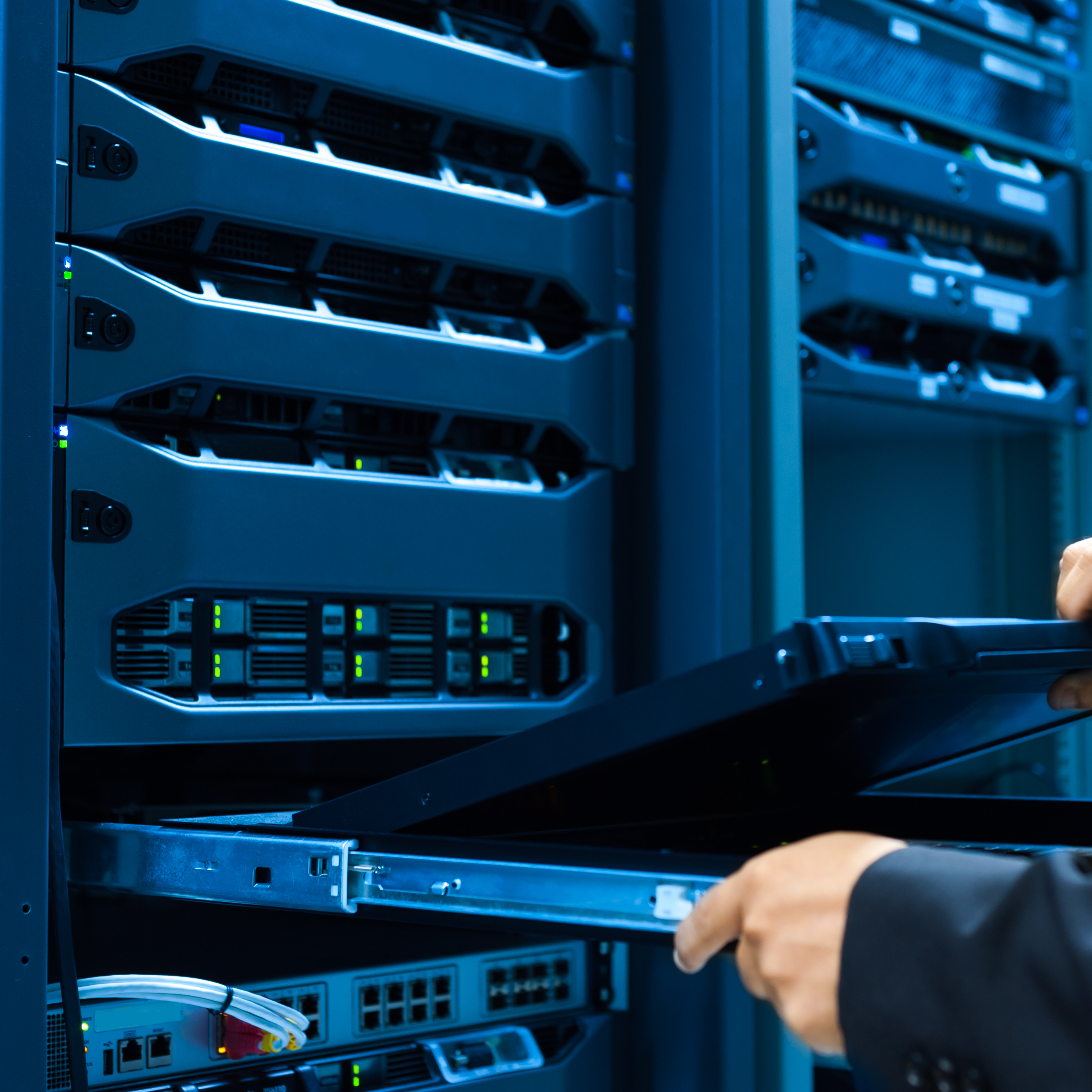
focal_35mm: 64
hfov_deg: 26.8
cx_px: 698
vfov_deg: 26.9
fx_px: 2284
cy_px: 546
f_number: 4
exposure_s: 1/8
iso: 200
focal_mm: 50
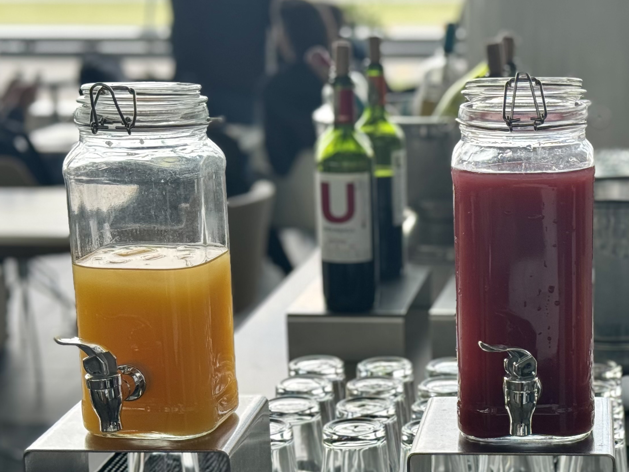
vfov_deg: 16.7
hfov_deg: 21.9
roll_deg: +1.7
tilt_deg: -13.0
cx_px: 515
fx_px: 1599
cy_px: 351
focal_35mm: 88
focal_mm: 6.76
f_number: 1.78
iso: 64
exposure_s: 1/407
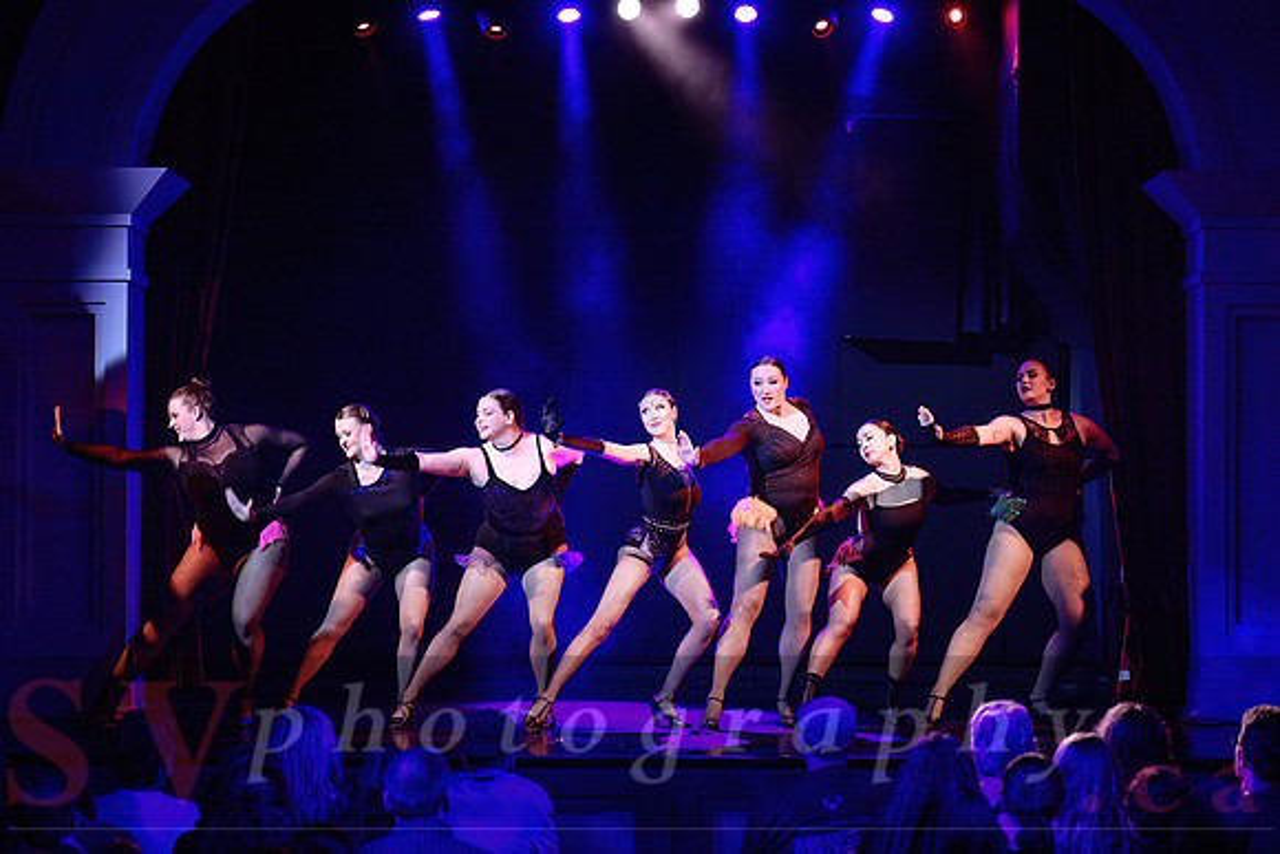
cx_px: 670
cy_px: 447
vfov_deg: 14.5
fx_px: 3351
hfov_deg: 21.6
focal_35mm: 94
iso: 1600
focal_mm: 90
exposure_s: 1/200
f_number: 2.8
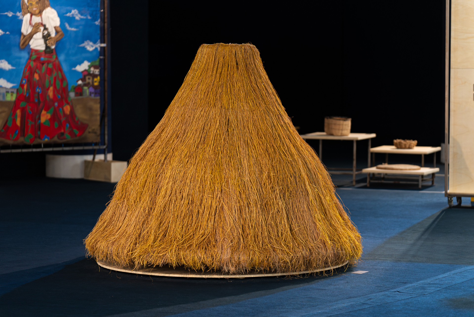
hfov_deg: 18.4
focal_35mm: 111
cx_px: 237
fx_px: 1462
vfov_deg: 12.4
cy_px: 158
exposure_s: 1/80
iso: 2500
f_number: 2.8
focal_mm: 111
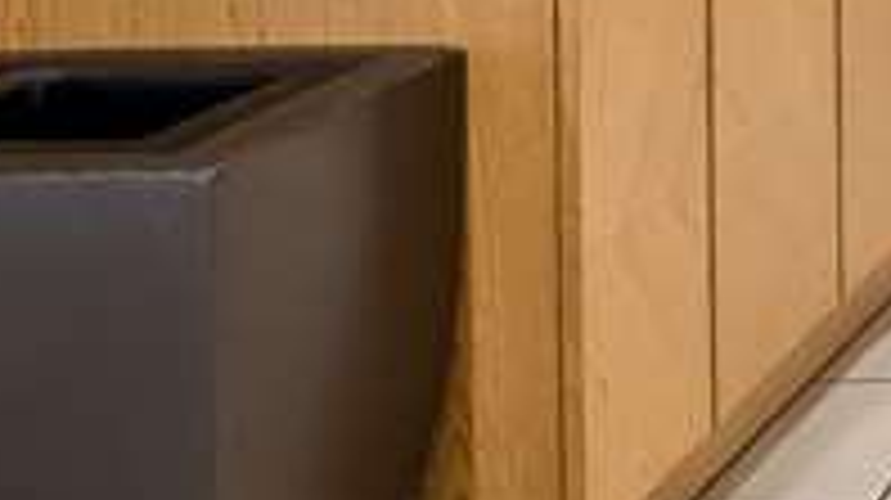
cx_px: 1762
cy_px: -464
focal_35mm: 92
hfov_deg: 17.2
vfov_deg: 11.9
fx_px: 2172
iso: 800
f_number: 8
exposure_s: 1/8
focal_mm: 17
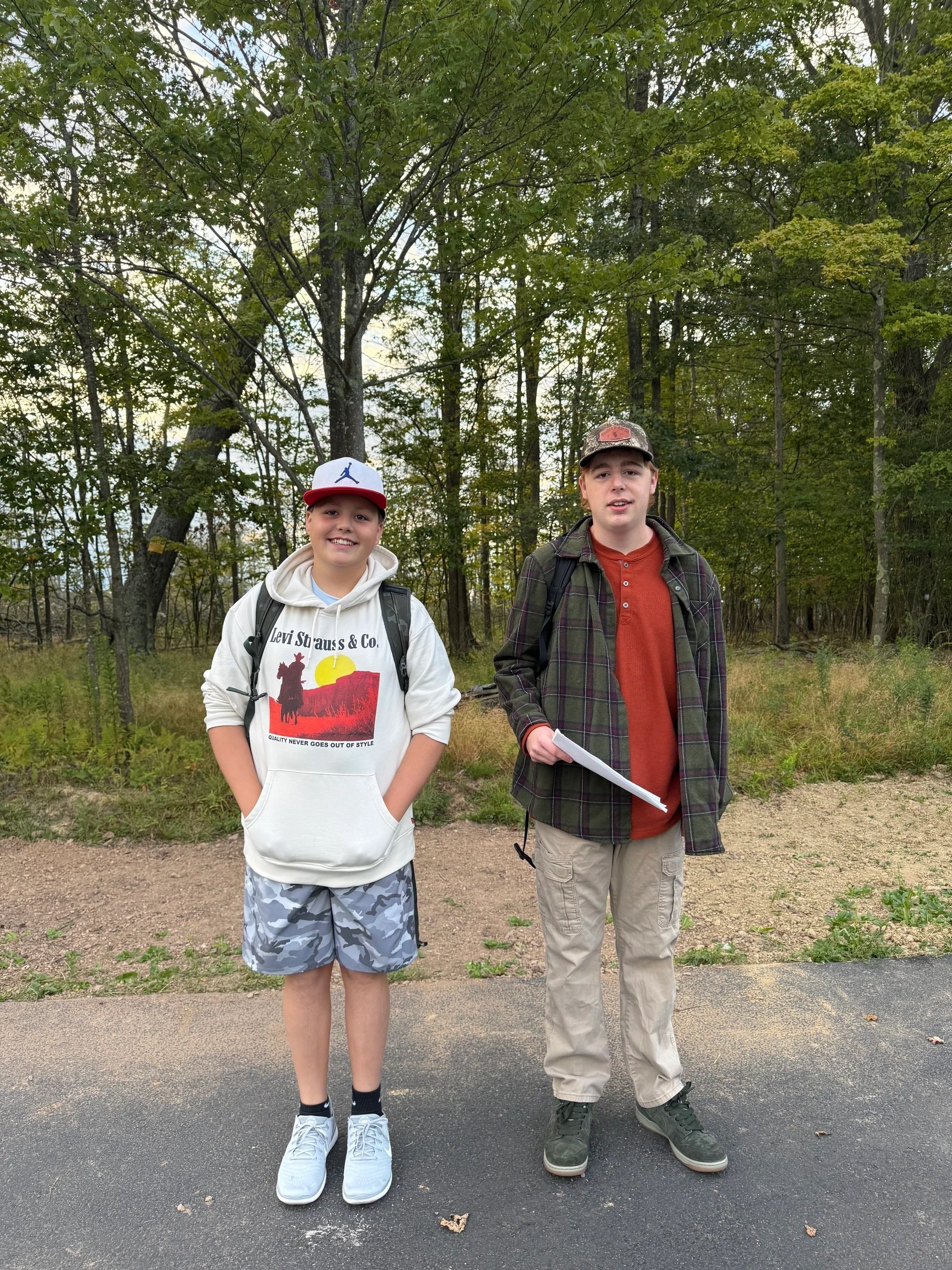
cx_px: 476
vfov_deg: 71.6
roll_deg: +3.1
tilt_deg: -0.8
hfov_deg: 56.8
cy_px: 635
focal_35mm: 24
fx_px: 880
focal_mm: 6.76
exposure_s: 1/304
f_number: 1.78
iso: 100
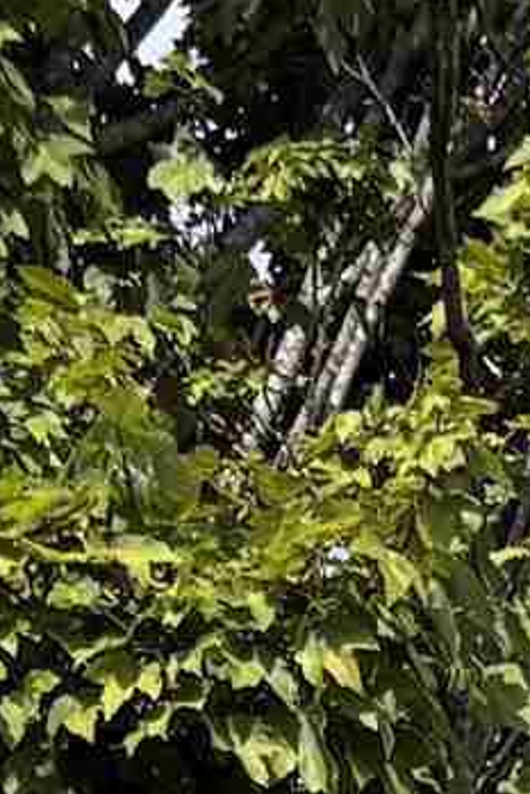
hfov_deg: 5.6
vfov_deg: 7.4
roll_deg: +0.3
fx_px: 5250
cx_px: 1269
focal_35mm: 238
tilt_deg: +3.0
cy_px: 2562
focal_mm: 5.96
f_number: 1.6
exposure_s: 1/4329
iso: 50
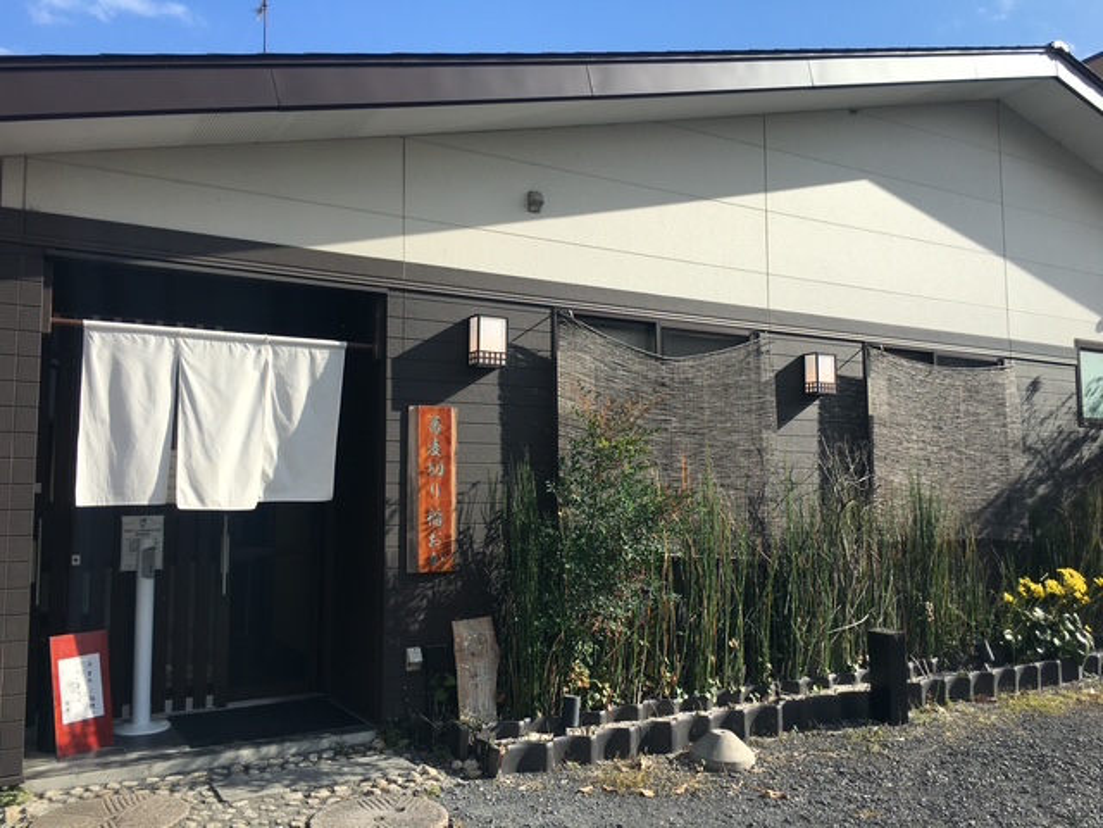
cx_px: 552
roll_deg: +0.0
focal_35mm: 29
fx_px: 924
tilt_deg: +5.2
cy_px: 414
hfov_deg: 61.7
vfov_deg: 48.2
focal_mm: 4.15
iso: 25
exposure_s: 1/1451
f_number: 2.2
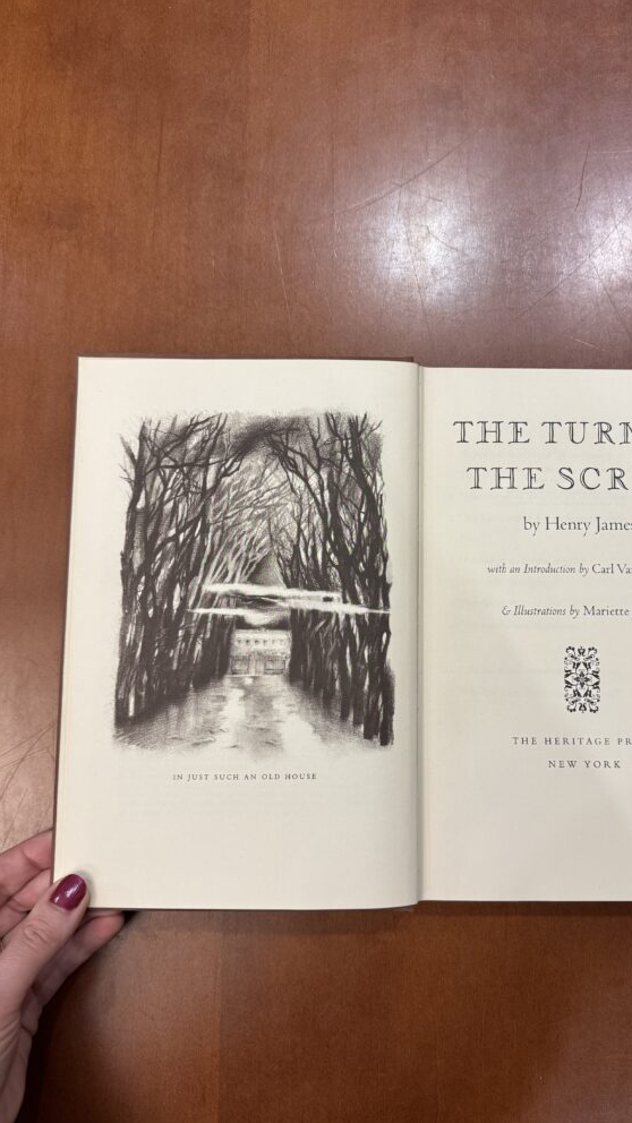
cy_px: 559
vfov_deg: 69.9
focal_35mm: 27
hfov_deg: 42.5
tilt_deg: -83.2
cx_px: 401
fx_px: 804
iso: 200
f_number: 1.78
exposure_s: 1/120
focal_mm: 6.76
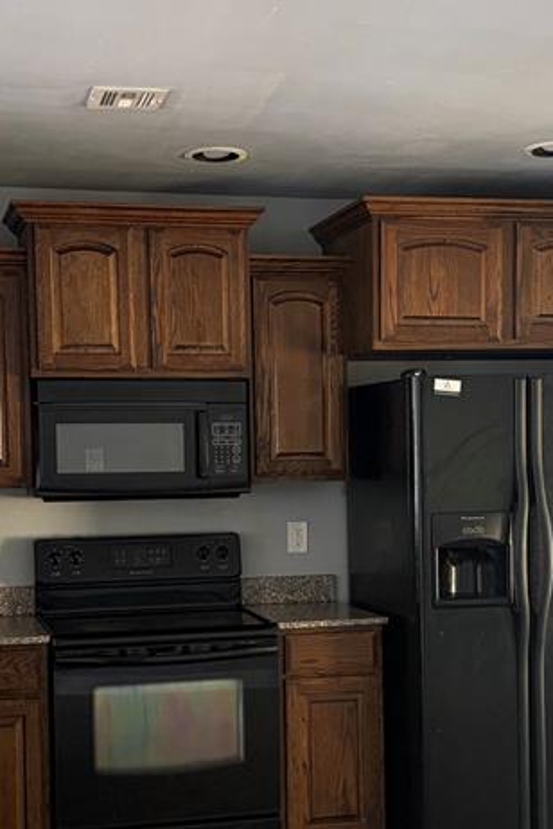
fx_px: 1382
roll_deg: -1.0
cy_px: 517
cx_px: 285
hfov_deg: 22.6
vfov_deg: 33.2
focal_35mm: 60
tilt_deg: -2.9
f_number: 1.6
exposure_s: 1/60
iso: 250
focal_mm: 5.96
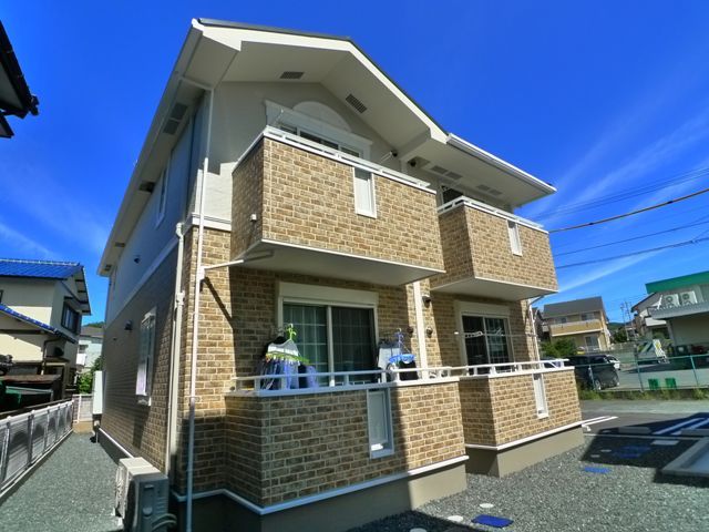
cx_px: 354
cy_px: 266
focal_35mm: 24
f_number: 4
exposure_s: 1/1000
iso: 400
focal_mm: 5.1
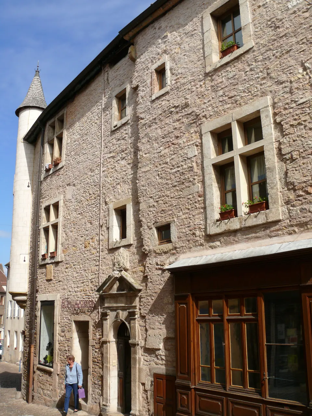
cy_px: 208
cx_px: 156
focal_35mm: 35
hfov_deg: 40.7
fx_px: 421
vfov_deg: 52.6
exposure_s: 1/500
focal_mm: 7.4
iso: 100
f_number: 6.3
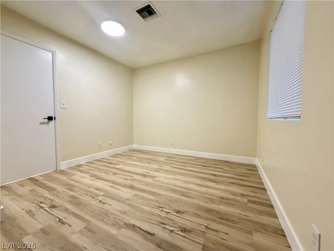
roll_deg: +0.7
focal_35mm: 14
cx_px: 167
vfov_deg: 85.7
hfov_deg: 102.1
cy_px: 126
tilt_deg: -2.7
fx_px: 135
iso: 640
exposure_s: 1/60
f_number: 2.2
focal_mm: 2.22
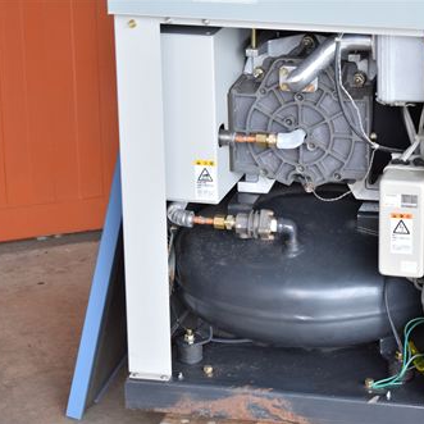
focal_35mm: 131
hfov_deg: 13.3
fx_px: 1815
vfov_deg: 13.3
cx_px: 306
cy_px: 213
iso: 1250
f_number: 6.3
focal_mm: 68
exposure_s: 1/500
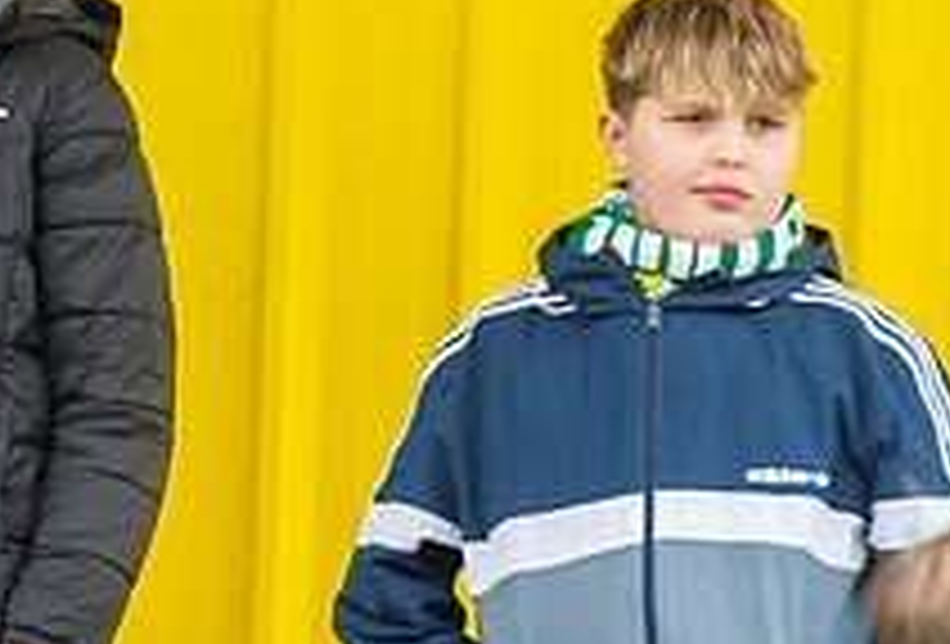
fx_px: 21377
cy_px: 280
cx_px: -147
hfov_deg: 2.5
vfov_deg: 1.7
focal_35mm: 806
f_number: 4.5
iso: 800
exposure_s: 1/800
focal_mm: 200
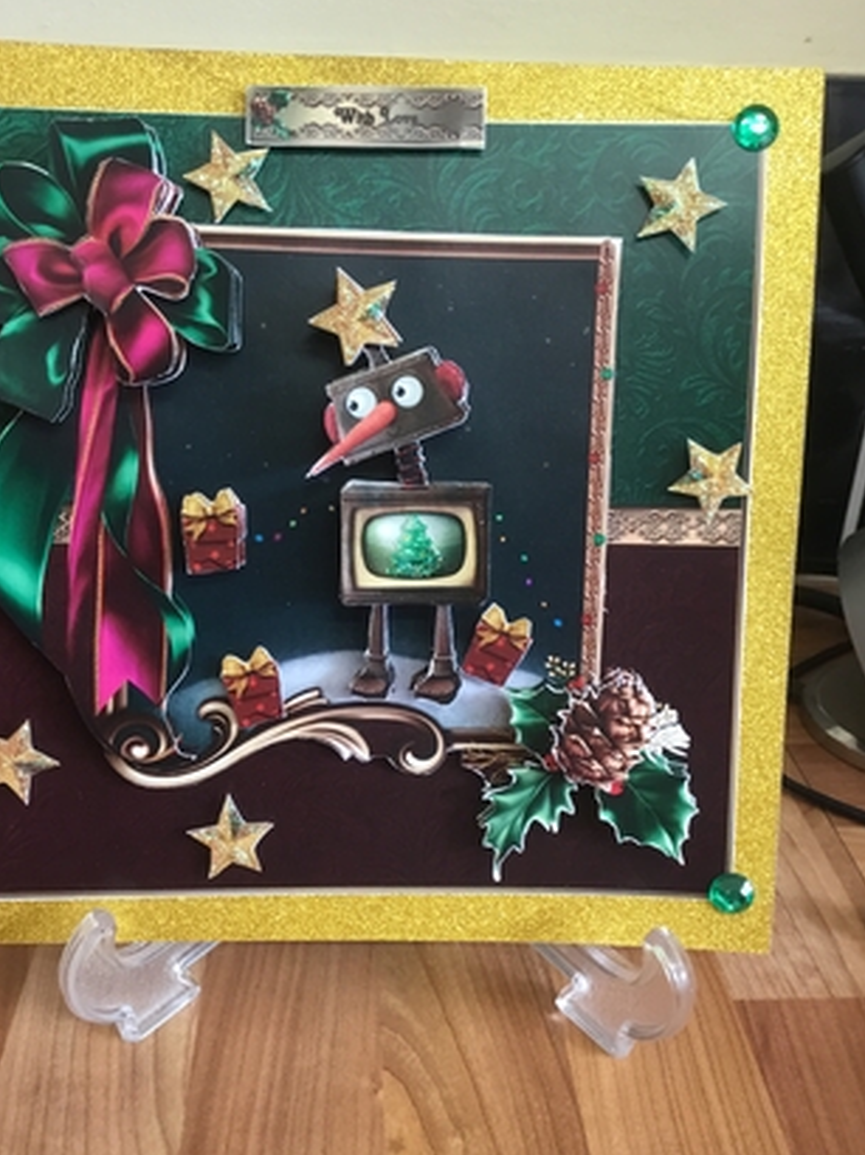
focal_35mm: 34
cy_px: 611
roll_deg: -0.9
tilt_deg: -28.1
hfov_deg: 41.7
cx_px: 410
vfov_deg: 54.0
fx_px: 1134
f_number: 2.4
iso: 125
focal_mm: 3.3
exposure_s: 1/33
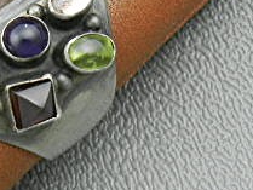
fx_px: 1989
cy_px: 81
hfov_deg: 7.3
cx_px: 48
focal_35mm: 272
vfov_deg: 5.5
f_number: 4.4
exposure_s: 1/3.1
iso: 200
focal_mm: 16
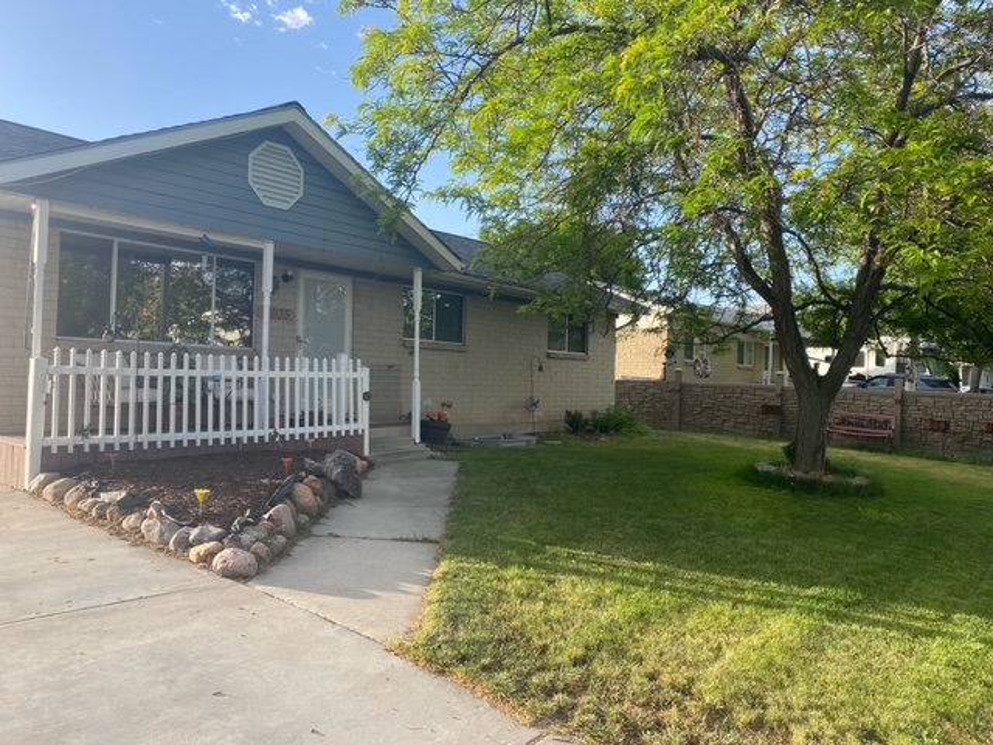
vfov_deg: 53.1
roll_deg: -1.2
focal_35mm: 26
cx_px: 496
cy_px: 372
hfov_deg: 67.3
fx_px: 746
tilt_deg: +1.2
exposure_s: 1/499
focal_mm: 4.25
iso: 32
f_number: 1.8
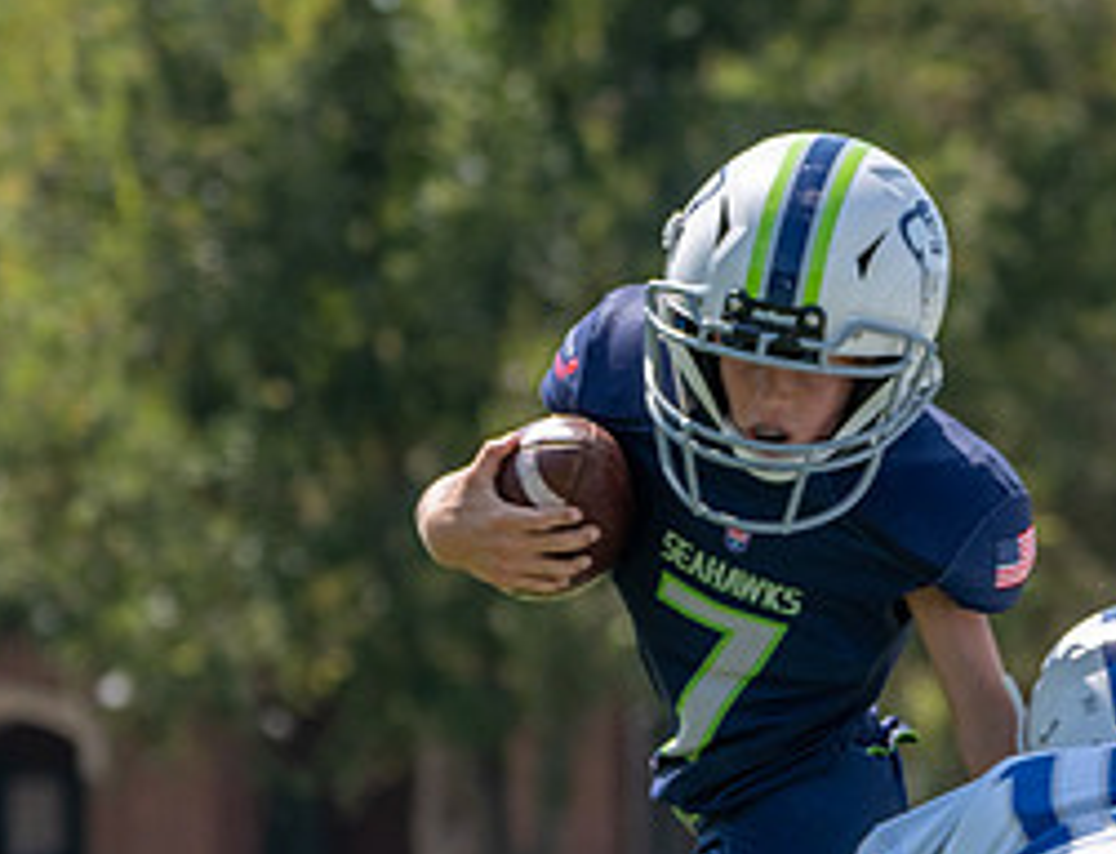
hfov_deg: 4.1
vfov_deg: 3.1
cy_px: 918
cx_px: 906
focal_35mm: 480
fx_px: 15587
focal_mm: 158
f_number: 5
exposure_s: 1/1250
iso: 250
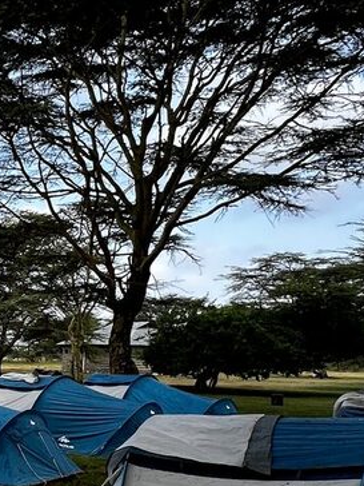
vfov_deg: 37.4
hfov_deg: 20.9
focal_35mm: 50
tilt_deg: -0.1
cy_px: 358
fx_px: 701
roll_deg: -2.0
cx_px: -275
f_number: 1.8
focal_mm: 1.57
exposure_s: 1/589
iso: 32
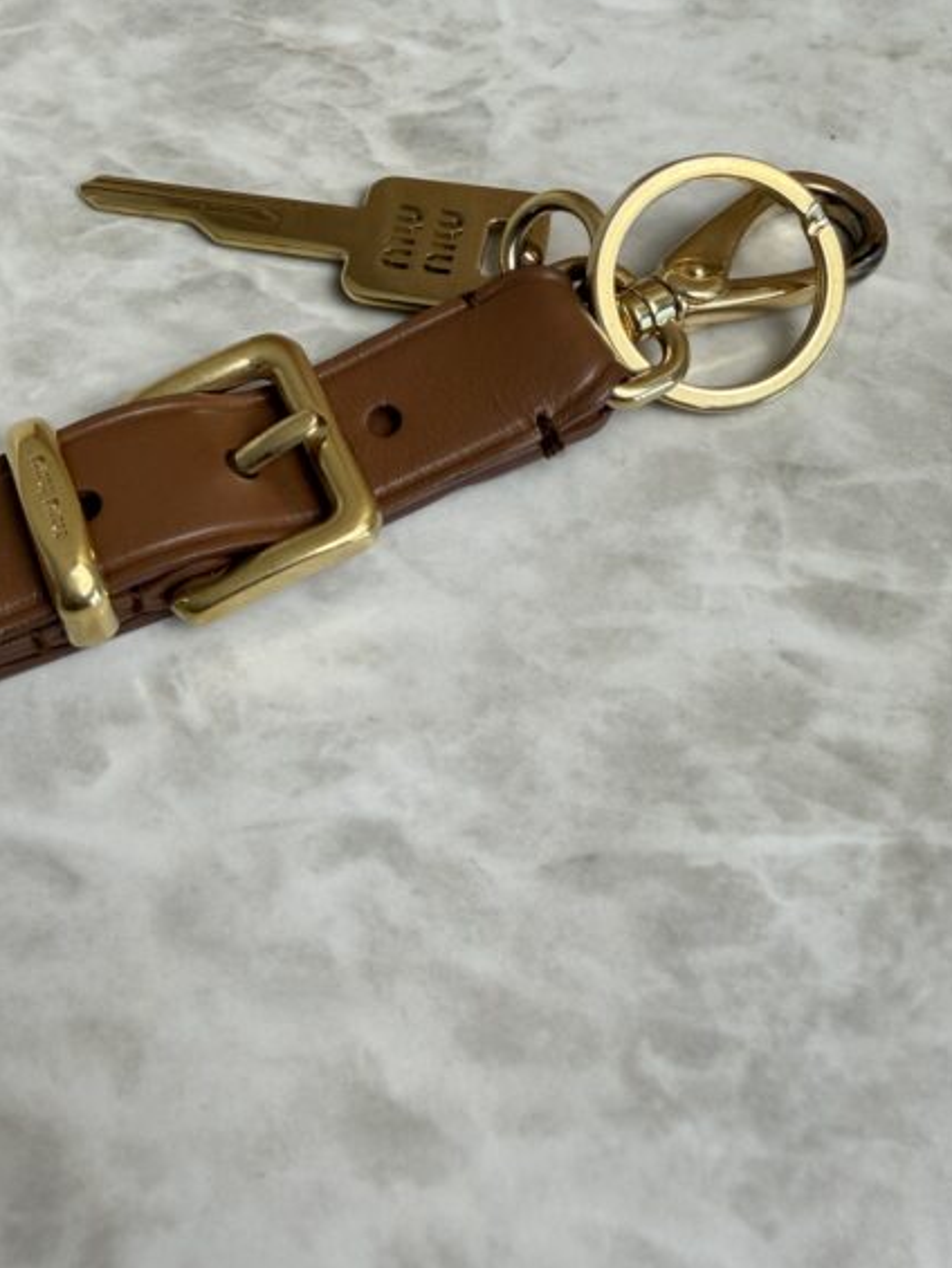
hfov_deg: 41.2
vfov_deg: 52.8
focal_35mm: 34
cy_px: 413
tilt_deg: -53.4
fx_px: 1246
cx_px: 310
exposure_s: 1/120
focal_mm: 2.22
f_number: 2.2
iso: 100
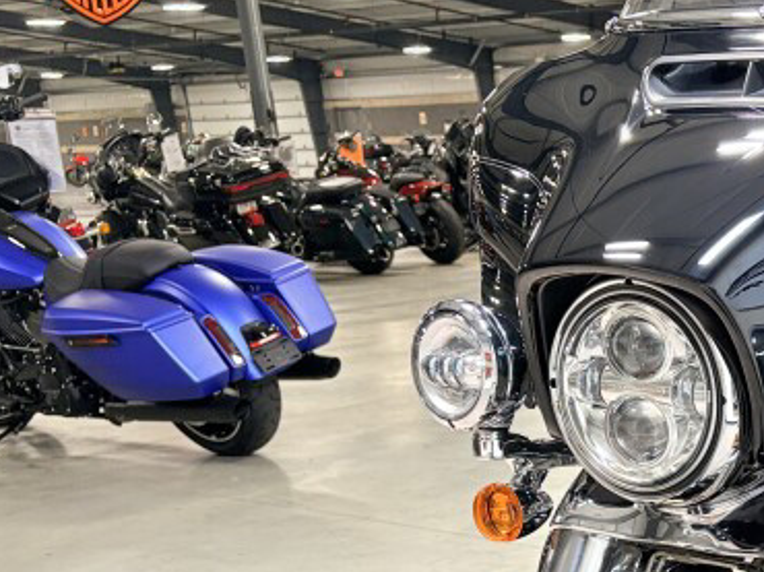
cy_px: 607
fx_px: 1654
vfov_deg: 18.9
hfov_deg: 23.4
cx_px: 959
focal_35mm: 75
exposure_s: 1/60
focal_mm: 5.96
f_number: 1.6
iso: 64
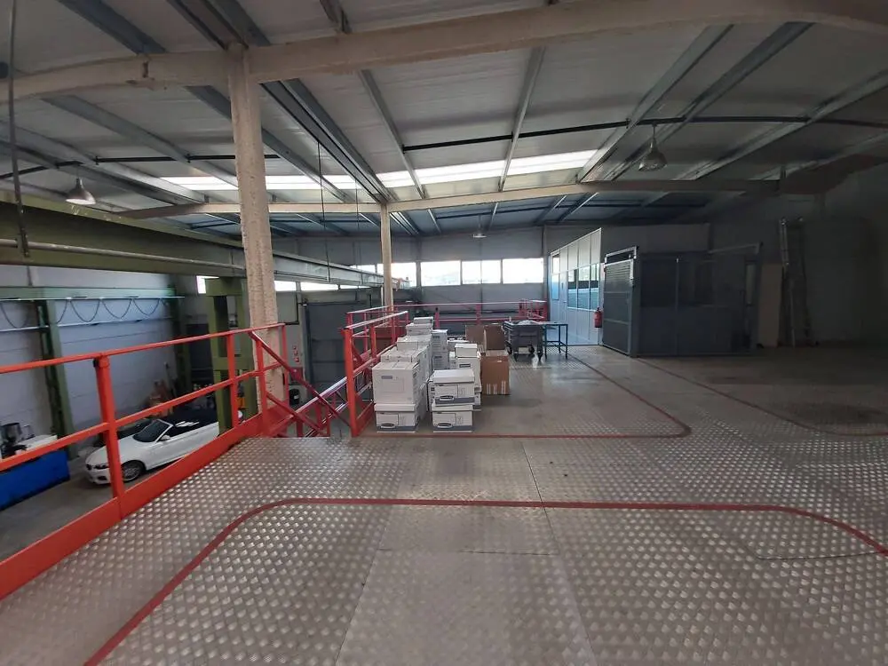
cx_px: 444
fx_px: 308
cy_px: 333
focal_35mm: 12
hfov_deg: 110.5
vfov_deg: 94.5
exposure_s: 1/50
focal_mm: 1.42
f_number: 2.2
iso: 64
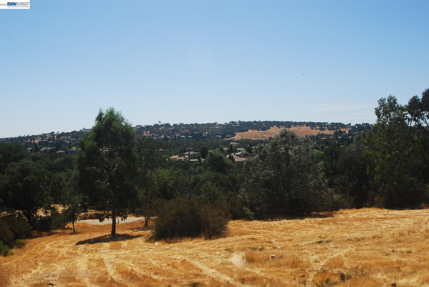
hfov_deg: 53.1
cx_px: 214
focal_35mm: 36
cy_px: 144
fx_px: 430
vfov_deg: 37.0
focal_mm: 24
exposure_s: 1/100
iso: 100
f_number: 18
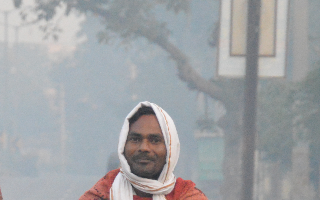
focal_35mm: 553
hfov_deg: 3.8
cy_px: 294
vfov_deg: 2.4
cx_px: -25
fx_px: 4820
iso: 3200
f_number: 5.6
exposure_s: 1/500
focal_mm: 105
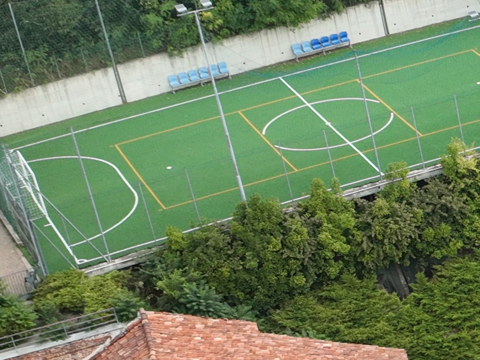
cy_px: 634
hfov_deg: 11.6
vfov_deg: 10.0
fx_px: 1954
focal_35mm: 141
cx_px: 1141
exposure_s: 1/1000
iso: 110
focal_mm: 12.29
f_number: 2.8
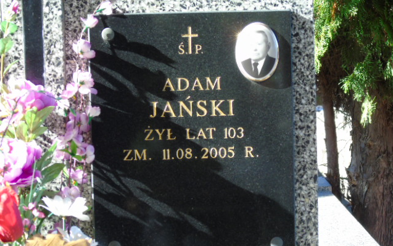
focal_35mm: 198
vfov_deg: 6.6
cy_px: 137
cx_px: 196
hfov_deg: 10.6
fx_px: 2120
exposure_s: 1/125
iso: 200
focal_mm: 33
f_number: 5
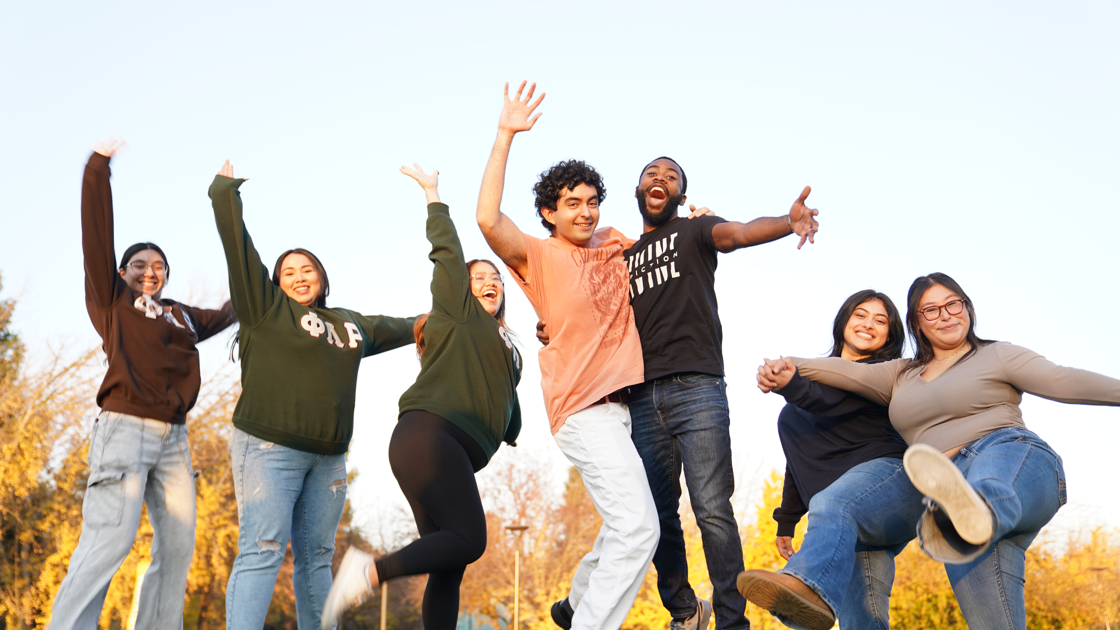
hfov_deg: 49.4
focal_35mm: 41
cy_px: 303
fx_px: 1218
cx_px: 558
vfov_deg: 29.0
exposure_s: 1/125
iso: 100
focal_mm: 39
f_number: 2.8
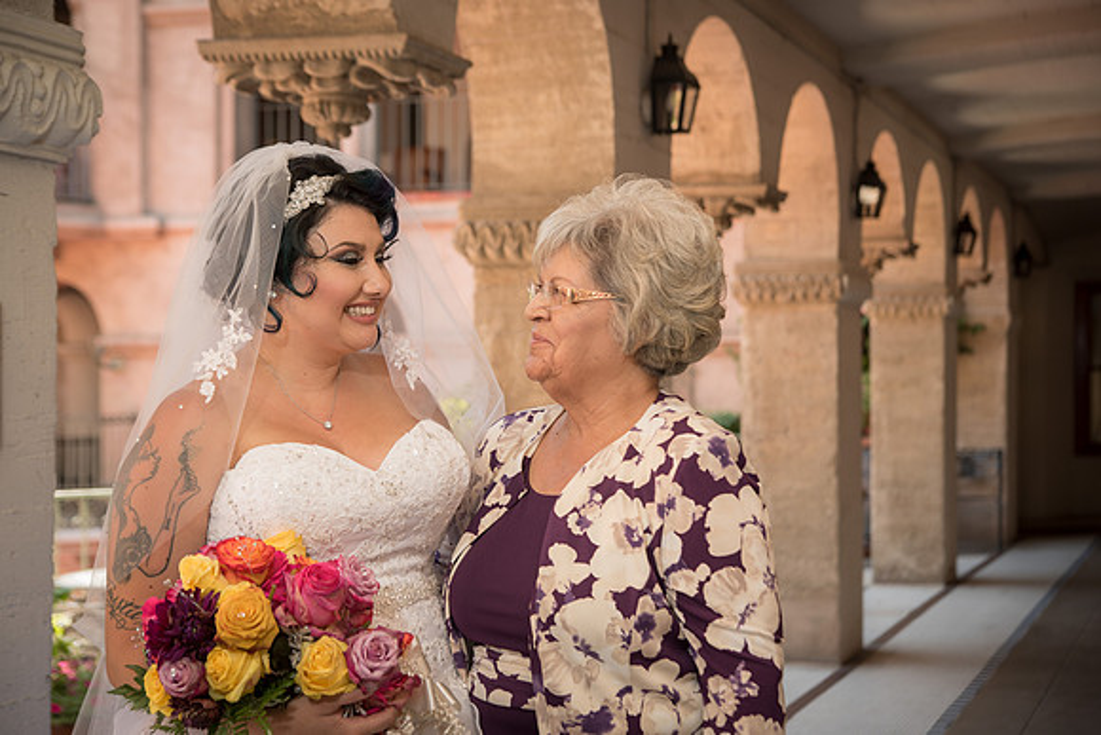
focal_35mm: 62
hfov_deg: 32.2
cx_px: 548
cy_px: 367
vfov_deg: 21.8
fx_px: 1905
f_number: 4.5
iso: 100
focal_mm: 62
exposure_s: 1/100
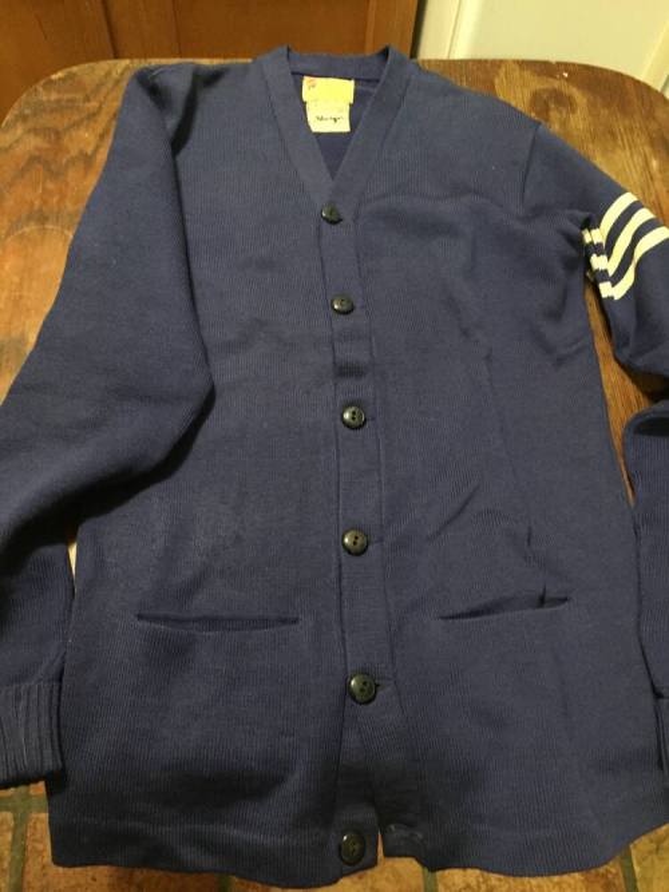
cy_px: 446
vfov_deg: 61.7
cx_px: 334
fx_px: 748
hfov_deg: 48.2
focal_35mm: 29
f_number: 2.2
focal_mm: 4.15
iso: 500
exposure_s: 1/15
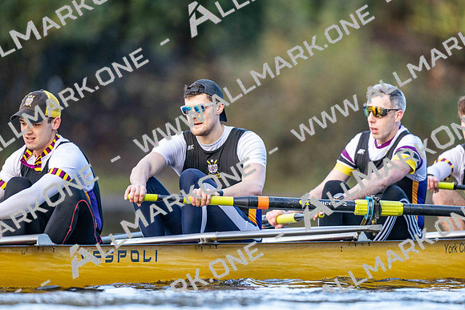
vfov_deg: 2.3
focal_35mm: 600
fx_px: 7751
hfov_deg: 3.4
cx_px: 232
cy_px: 155
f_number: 4
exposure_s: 1/2500
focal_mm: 600
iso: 4000
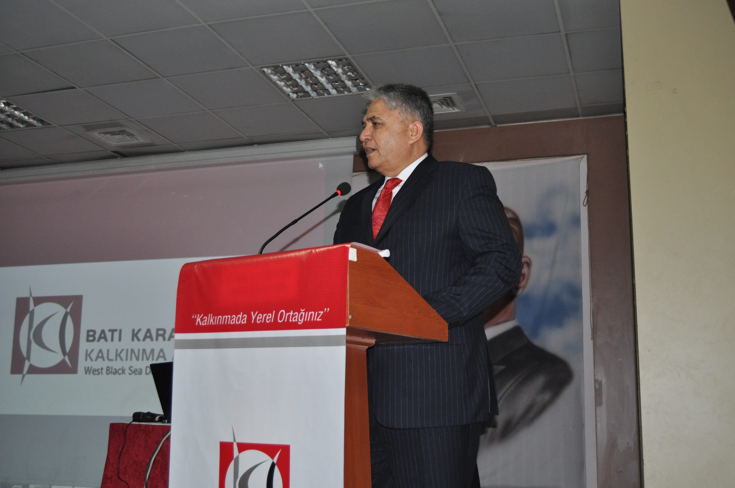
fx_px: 856
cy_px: 244
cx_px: 368
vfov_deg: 31.8
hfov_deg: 46.4
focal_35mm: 42
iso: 800
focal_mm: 28
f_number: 4
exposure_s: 1/60
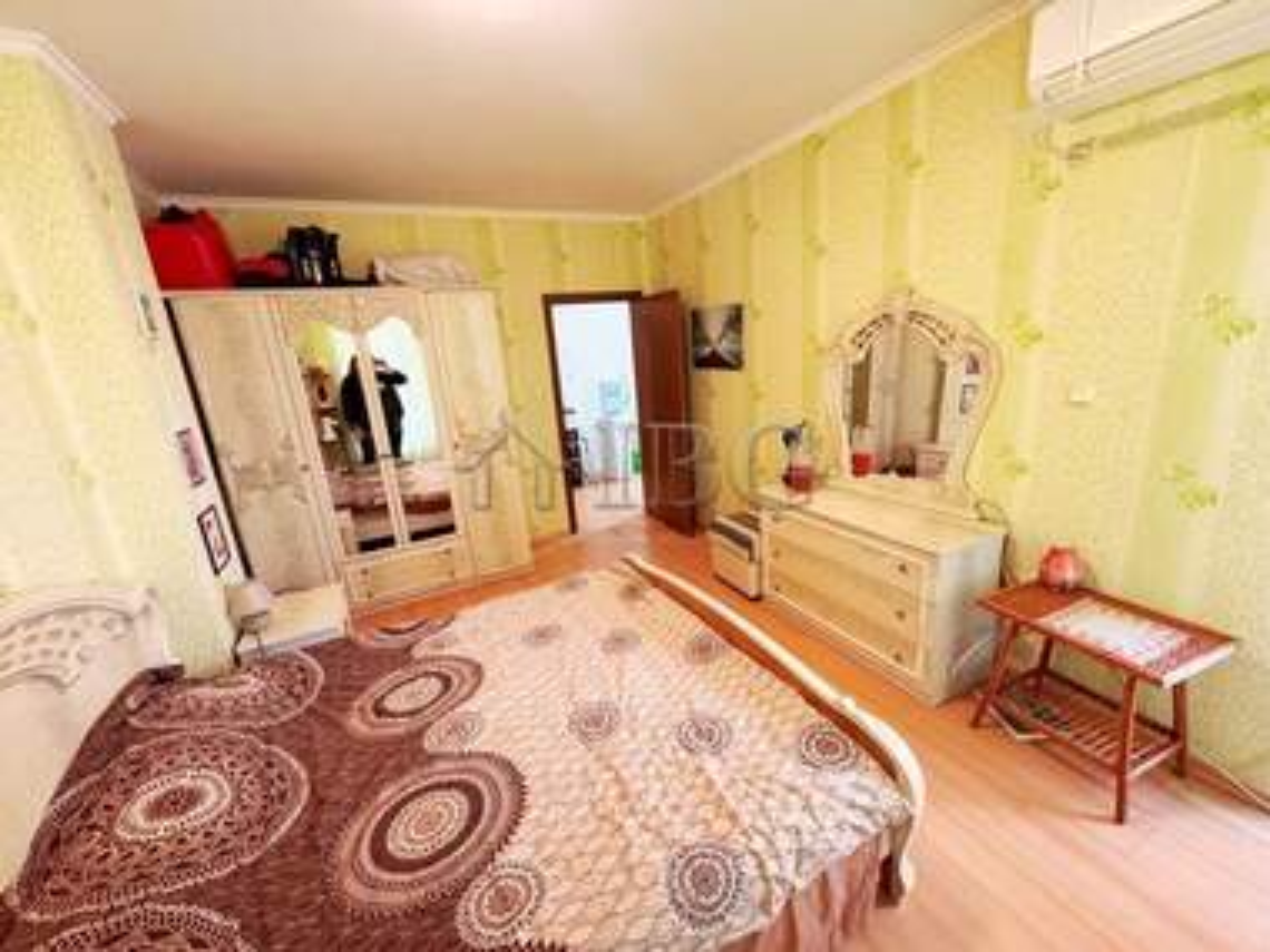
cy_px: 476
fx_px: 514
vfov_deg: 85.7
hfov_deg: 102.1
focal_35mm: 14
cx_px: 635
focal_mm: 2.22
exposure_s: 1/50
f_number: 2.2
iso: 400
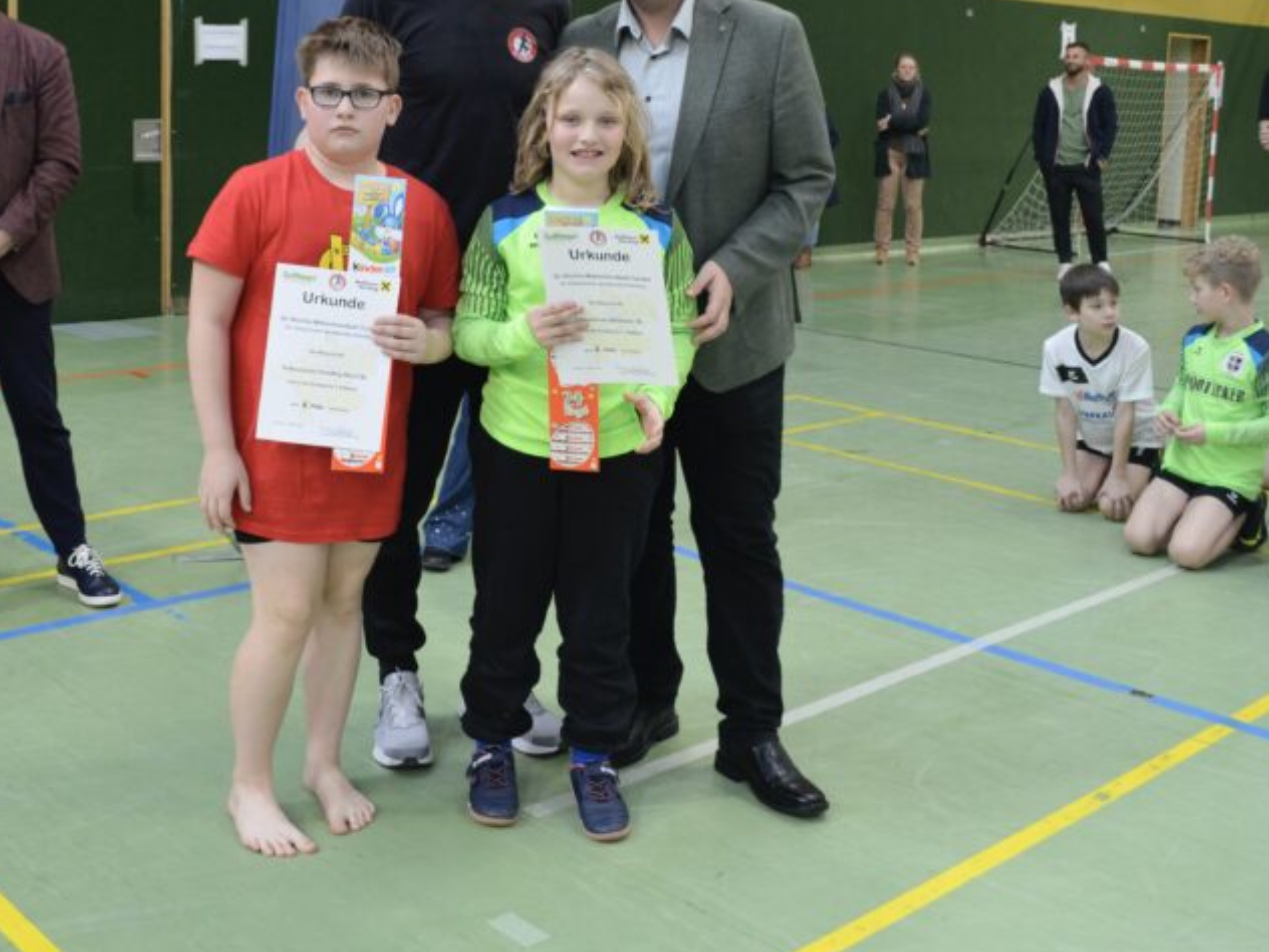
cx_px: 490
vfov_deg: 33.9
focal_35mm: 42
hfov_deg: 44.5
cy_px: 295
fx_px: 1540
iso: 400
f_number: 4.5
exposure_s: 1/80
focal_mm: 18
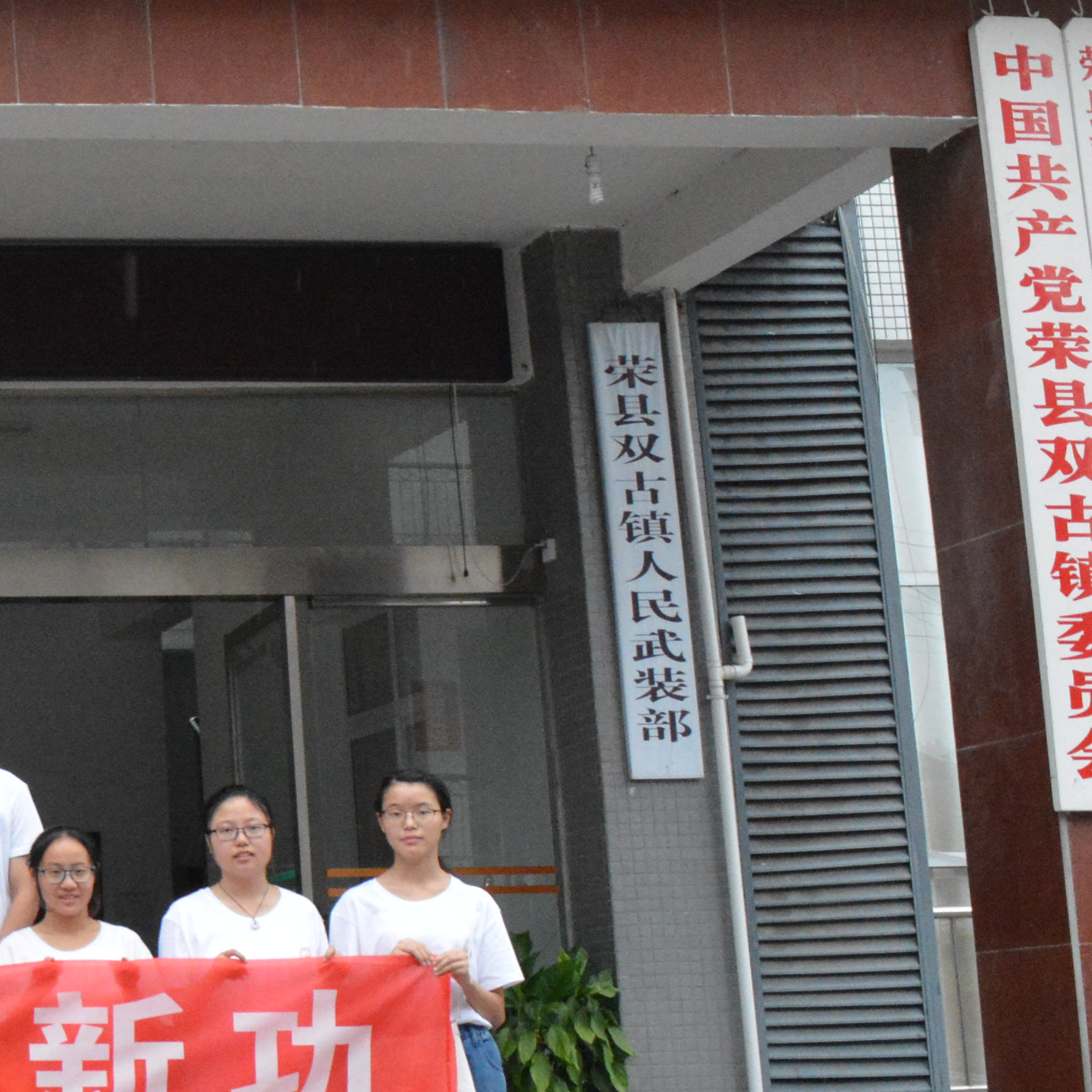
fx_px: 2748
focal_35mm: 77
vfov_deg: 22.5
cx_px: -659
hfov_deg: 19.0
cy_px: 517
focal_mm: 18
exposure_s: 1/320
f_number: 9
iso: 3200
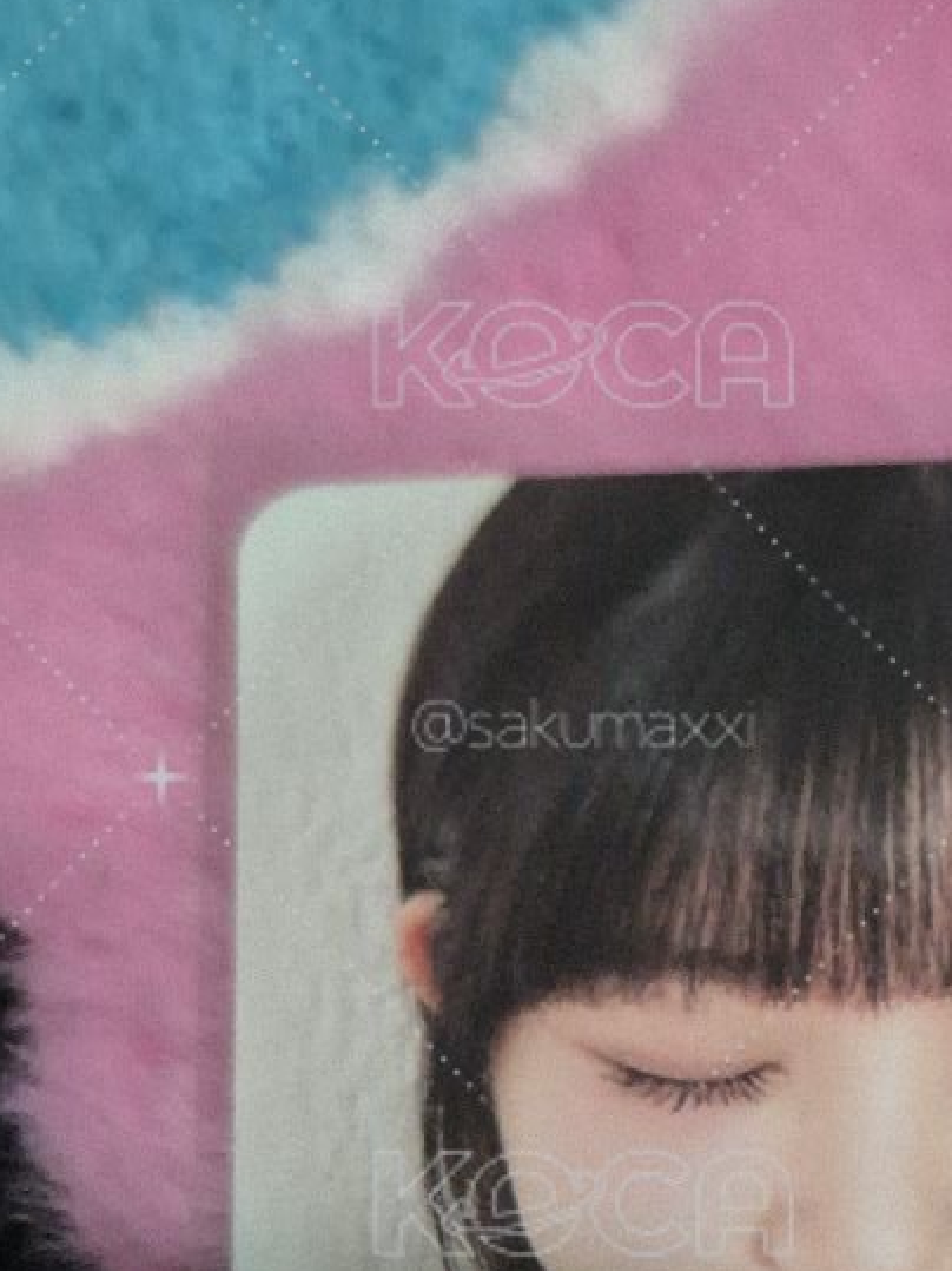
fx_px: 3008
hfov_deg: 17.5
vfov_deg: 22.7
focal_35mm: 82
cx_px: 1009
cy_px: 1342
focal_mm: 5.4
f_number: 1.8
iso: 640
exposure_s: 1/40
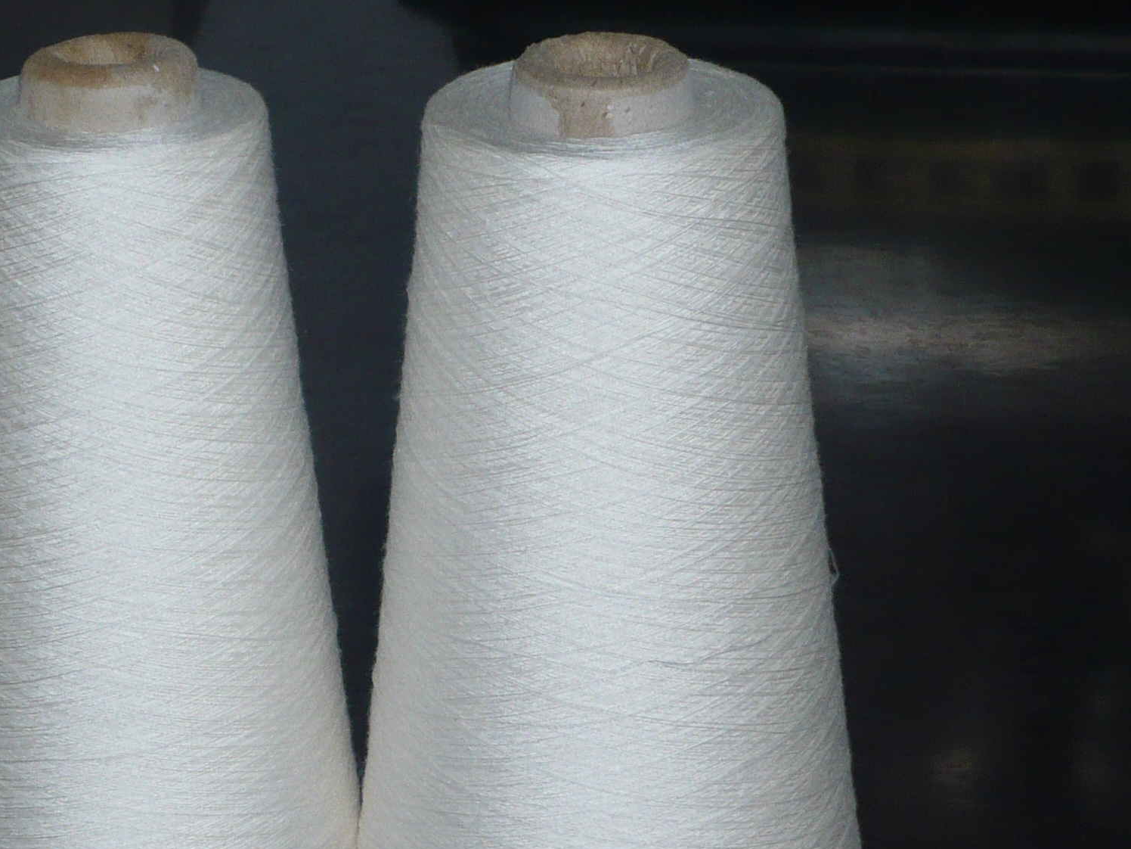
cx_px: 385
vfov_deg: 7.3
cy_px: 544
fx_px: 6665
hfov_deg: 9.7
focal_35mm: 204
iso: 160
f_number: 5.6
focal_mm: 16.4
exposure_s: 1/30
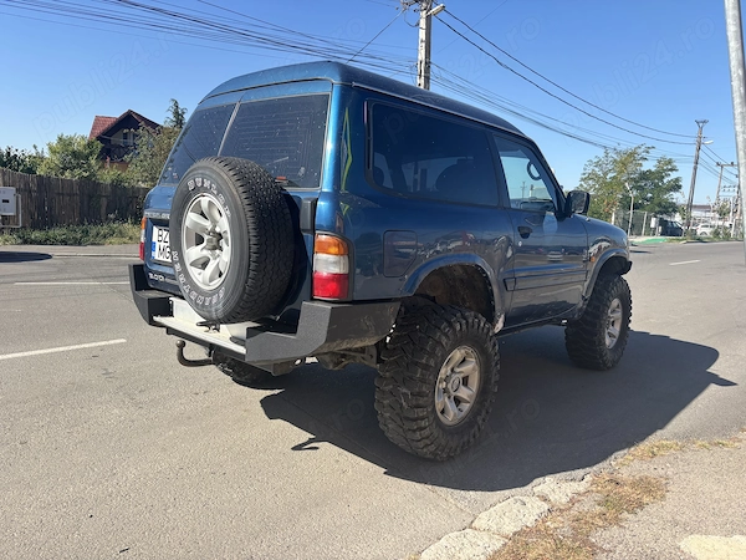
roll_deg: -2.8
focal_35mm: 26
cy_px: 280
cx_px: 373
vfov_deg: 53.1
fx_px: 560
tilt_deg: -9.5
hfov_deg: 67.3
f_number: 1.6
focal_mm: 5.96
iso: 50
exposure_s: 1/1876
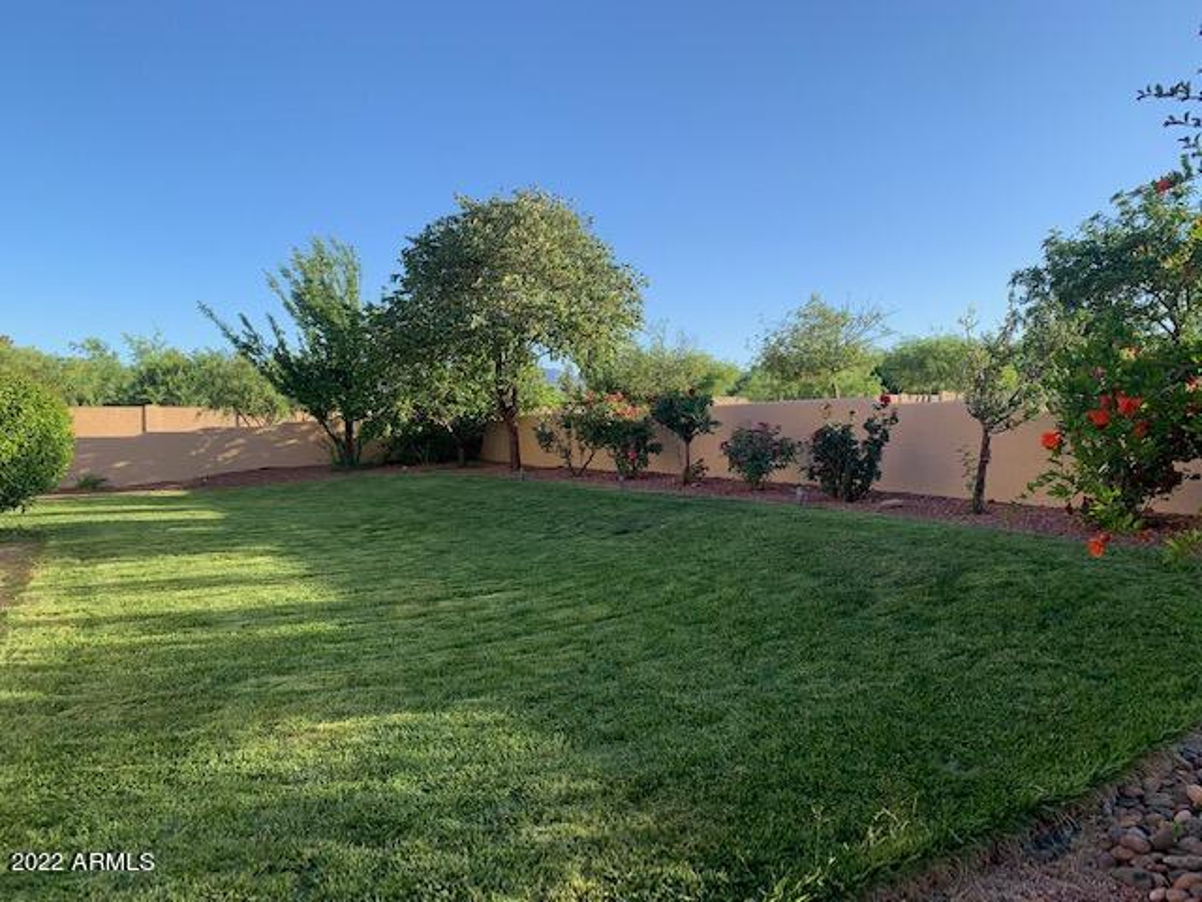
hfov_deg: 67.3
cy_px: 451
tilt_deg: -1.4
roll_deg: +0.3
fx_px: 903
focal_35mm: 26
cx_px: 601
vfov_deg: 53.1
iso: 25
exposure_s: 1/815
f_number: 1.8
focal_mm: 4.25
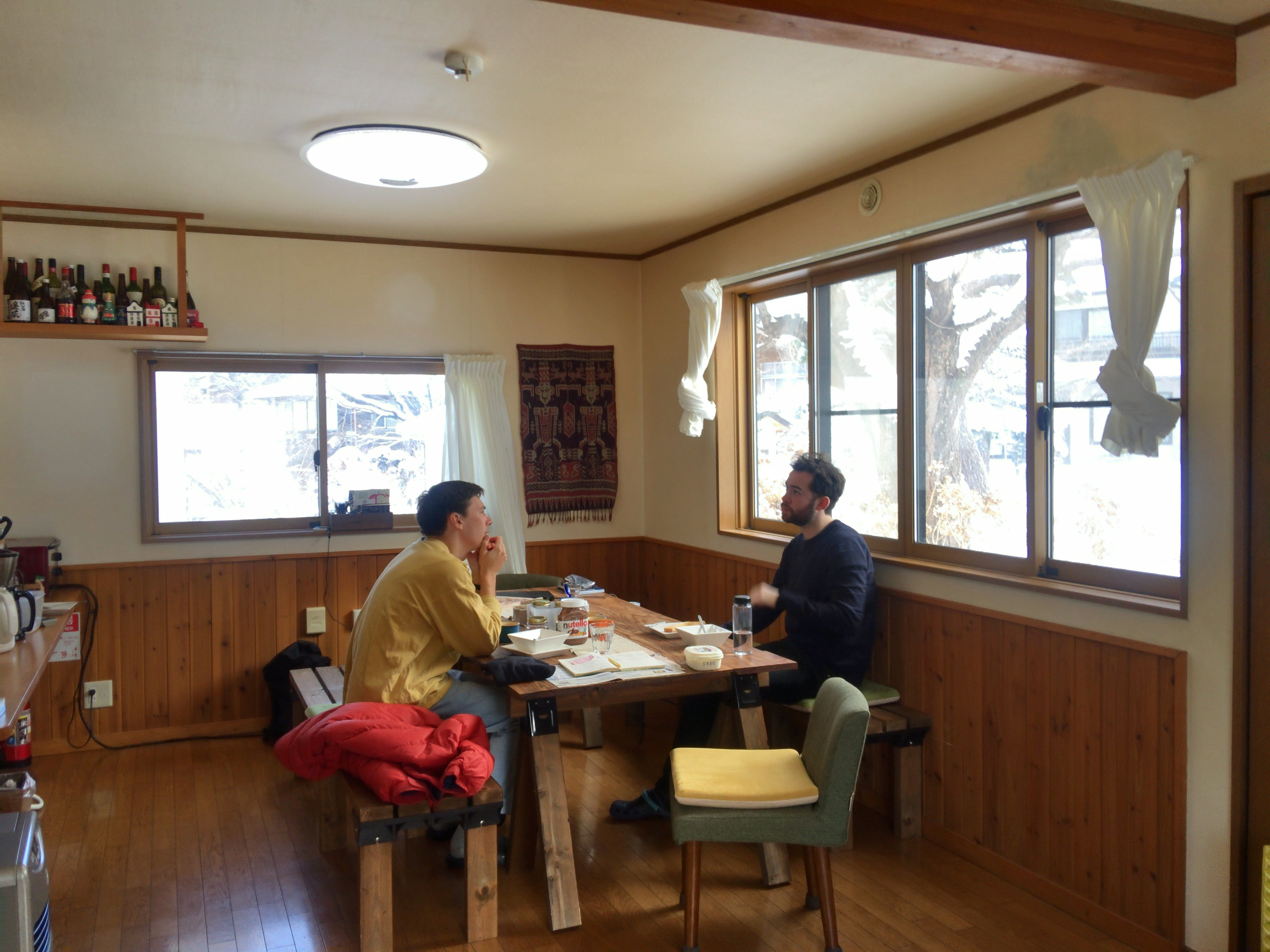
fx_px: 1064
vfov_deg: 48.2
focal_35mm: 29
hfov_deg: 61.7
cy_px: 476
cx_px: 635
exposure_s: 1/42
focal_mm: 4.15
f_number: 2.2
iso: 25
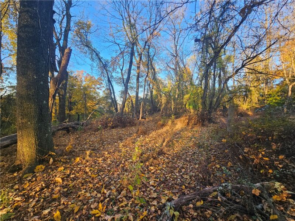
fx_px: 111
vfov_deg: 89.9
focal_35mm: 13
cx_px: 148
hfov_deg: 106.2
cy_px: 110
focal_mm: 2.2
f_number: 2.2
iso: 50
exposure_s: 1/174
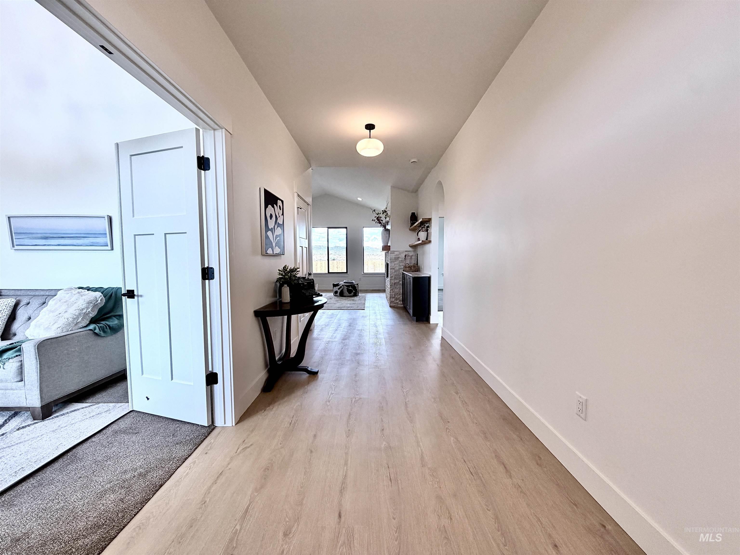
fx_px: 299
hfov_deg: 102.1
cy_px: 278
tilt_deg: -4.1
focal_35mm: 14
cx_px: 370
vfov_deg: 85.7
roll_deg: -0.1
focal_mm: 2.22
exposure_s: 1/120
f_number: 2.2
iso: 100
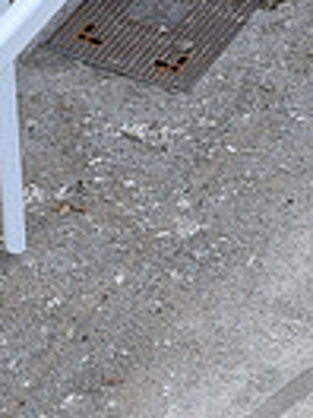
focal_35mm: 275
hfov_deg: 5.4
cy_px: 668
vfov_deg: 7.1
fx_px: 3315
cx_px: 484
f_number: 4.5
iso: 720
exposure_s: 1/800
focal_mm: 65
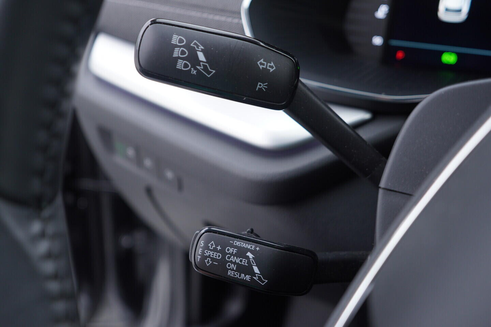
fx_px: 491
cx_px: 246
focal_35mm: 36
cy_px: 164
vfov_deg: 36.9
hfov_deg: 53.1
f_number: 2.8
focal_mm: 24
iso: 160
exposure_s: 1/40
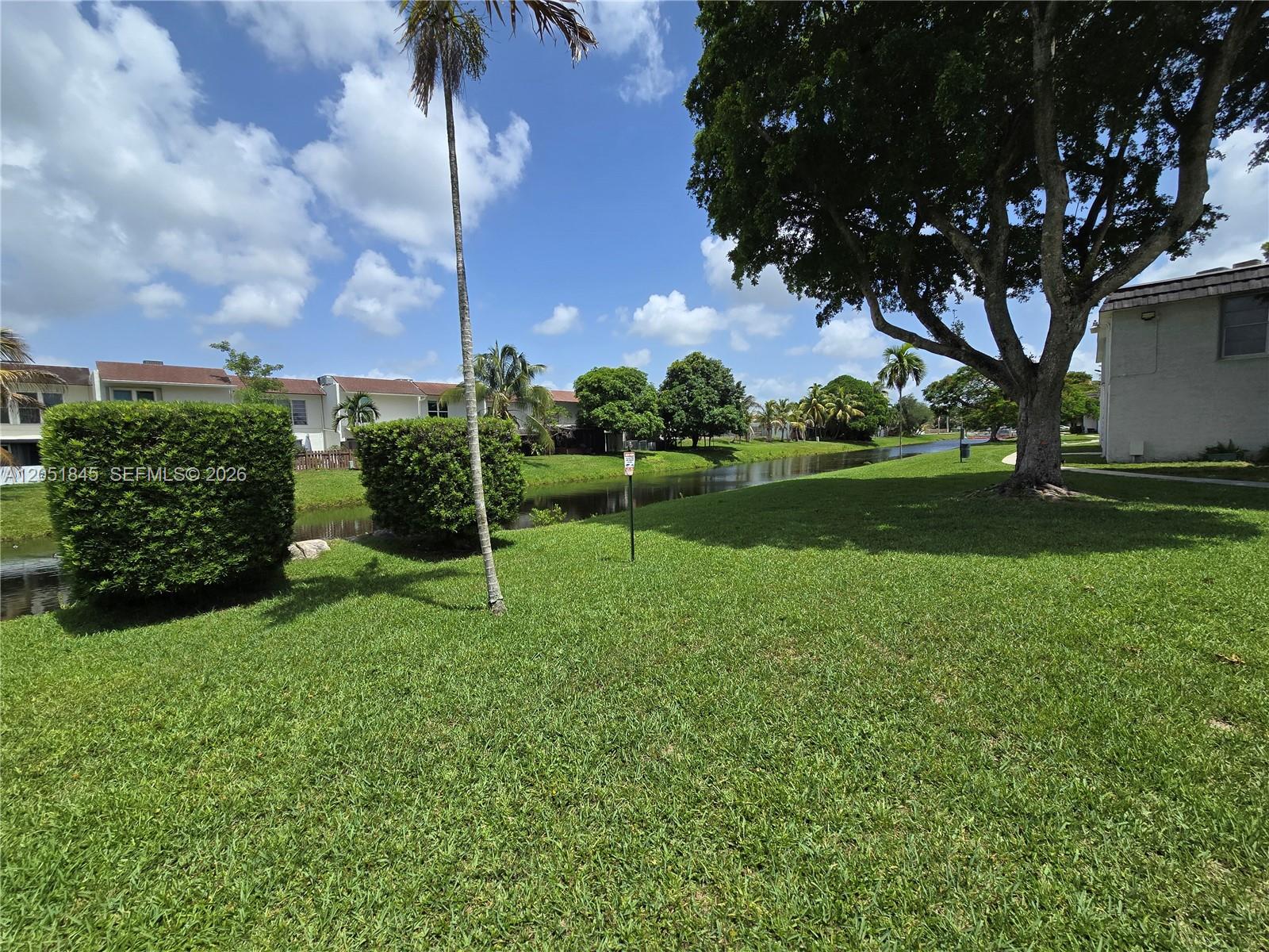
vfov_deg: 89.9
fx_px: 477
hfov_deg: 106.2
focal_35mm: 13
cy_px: 476
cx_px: 634
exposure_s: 1/2969
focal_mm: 2.2
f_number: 2.2
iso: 50
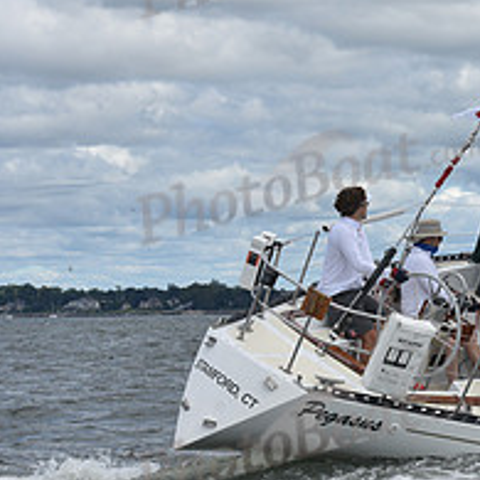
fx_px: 2777
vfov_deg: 9.9
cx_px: 613
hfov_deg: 9.7
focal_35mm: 177
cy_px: 274
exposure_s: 1/800
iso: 250
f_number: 9
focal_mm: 70
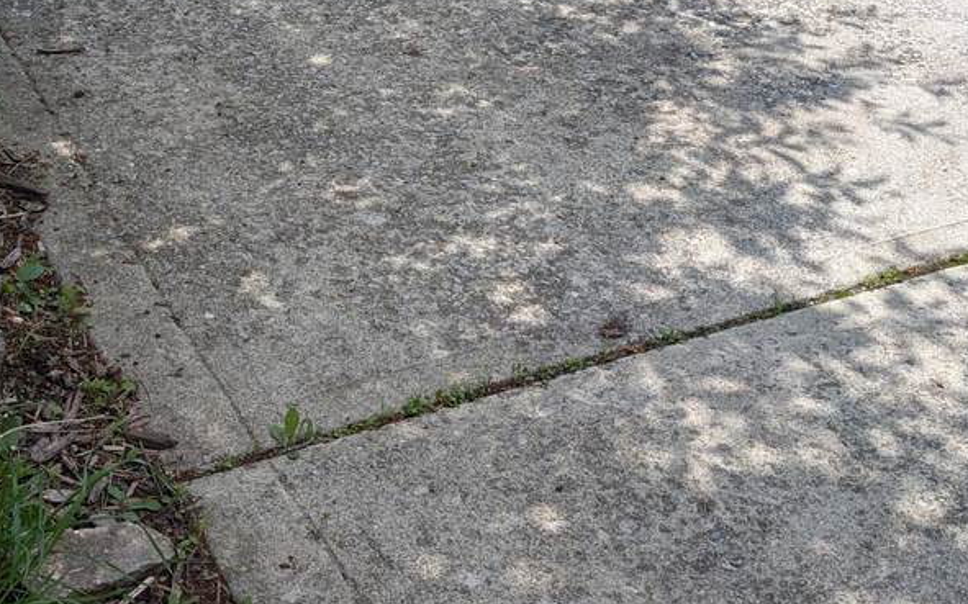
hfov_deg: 36.7
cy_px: 83
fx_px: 1451
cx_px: 353
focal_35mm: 55
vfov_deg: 23.0
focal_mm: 6.9
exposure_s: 1/873
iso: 22
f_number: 1.68
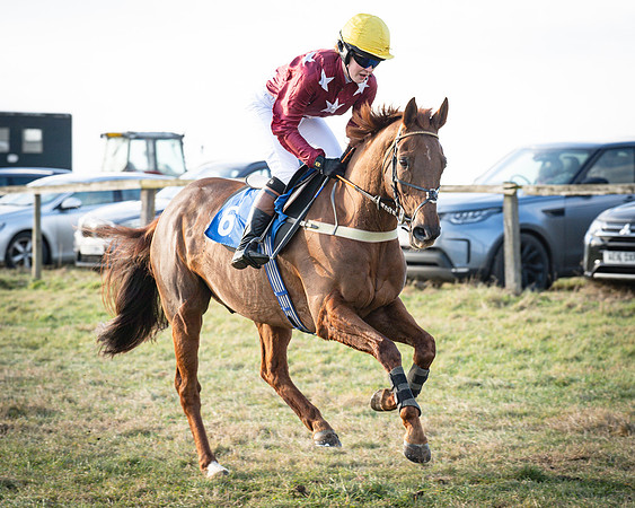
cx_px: 278
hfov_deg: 10.7
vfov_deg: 8.6
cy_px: 292
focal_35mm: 181
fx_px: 3393
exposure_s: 1/850
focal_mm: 135
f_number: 5
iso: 400
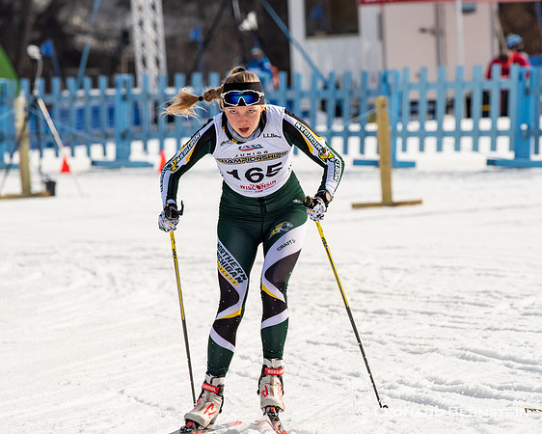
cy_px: 212
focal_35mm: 517
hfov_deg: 3.7
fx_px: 8304
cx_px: 302
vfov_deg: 3.0
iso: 400
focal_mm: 300
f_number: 9
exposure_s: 1/1250
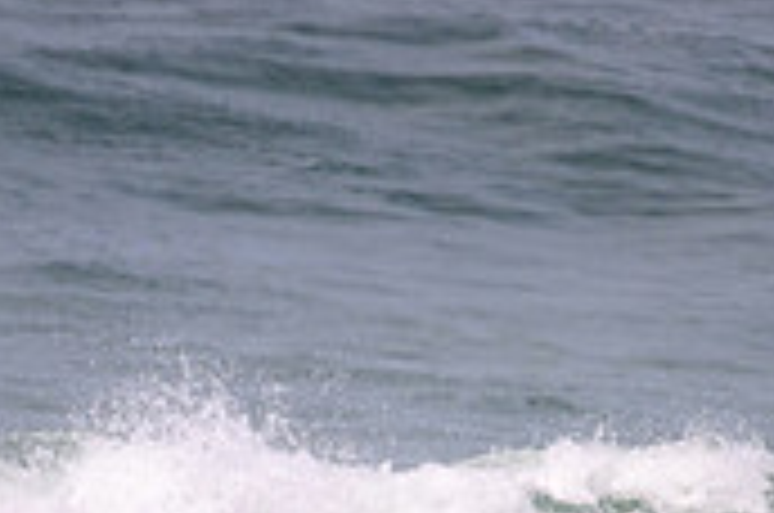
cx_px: 315
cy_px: 812
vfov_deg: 0.5
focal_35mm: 2704
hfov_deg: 0.8
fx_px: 58028
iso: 900
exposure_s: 1/2000
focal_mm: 800
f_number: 11
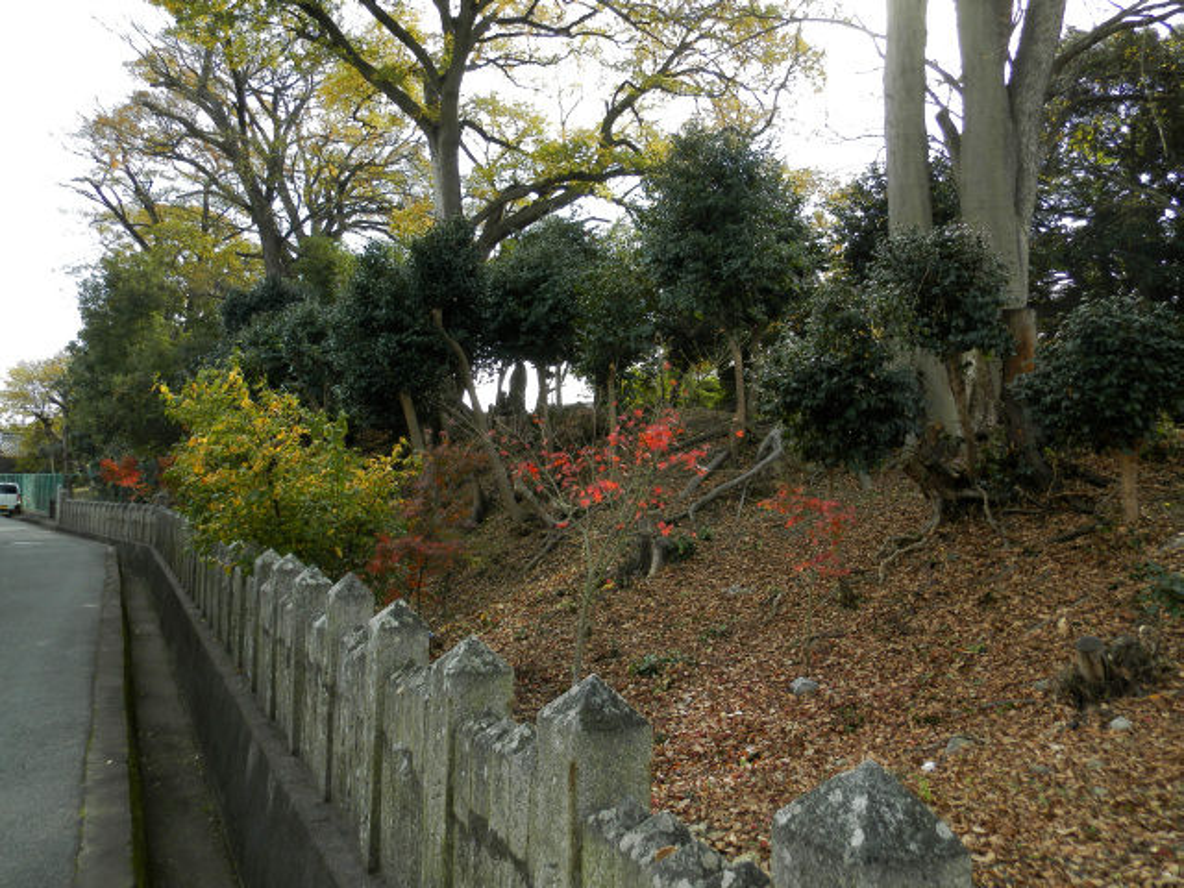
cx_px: 592
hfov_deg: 58.4
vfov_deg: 45.4
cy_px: 444
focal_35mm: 31
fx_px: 1060
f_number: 3.2
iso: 80
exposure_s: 1/250
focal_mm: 5.5
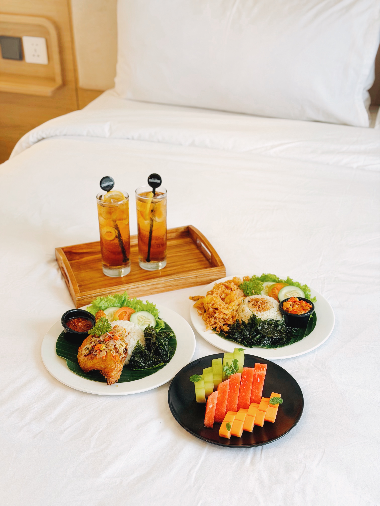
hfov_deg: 30.3
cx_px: 190
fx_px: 703
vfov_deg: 39.7
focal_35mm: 48
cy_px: 253
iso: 80
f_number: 1.78
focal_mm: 6.76
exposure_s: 1/100
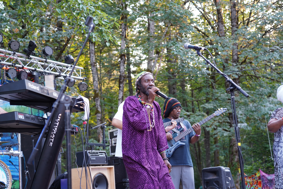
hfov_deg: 33.9
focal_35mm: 59
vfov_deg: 23.0
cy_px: 94
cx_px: 142
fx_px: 464
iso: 640
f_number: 4
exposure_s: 1/160
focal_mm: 59
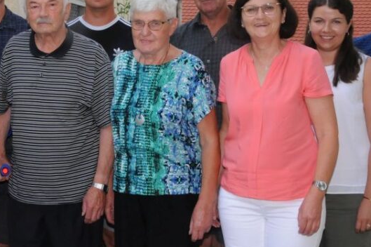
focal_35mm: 68
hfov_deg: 28.9
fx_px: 700
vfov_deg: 19.9
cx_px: 64
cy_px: 64
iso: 800
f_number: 14
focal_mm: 20
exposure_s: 1/250
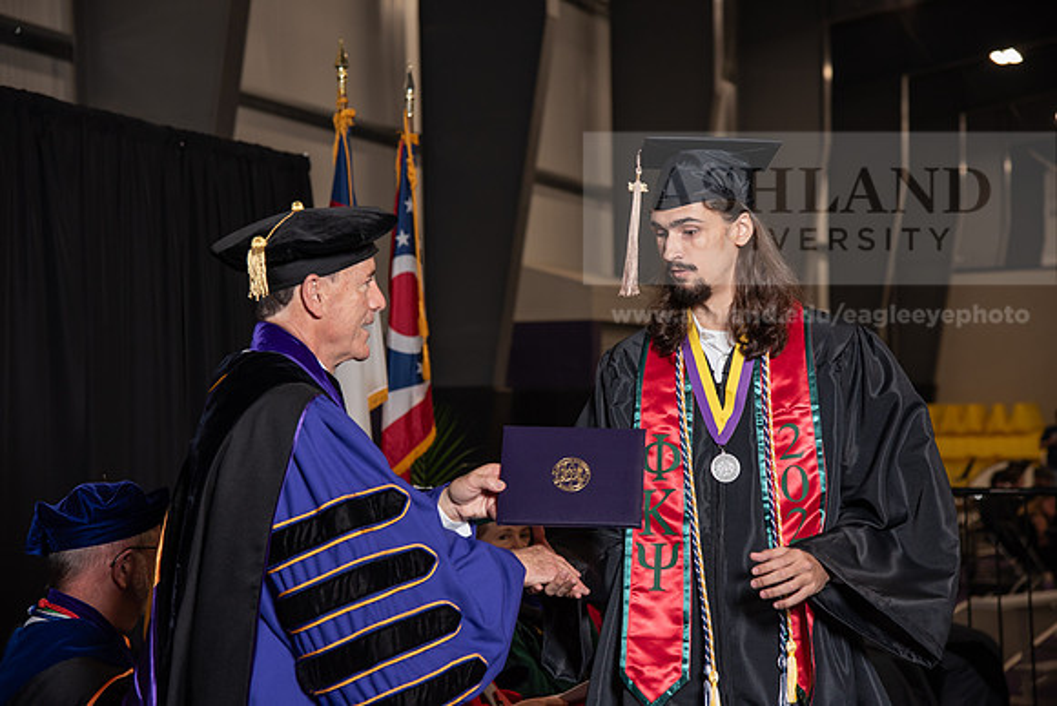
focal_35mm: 86
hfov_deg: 23.6
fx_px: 2526
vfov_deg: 15.9
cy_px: 353
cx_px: 528
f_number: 5
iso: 1000
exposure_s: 1/200
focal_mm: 86
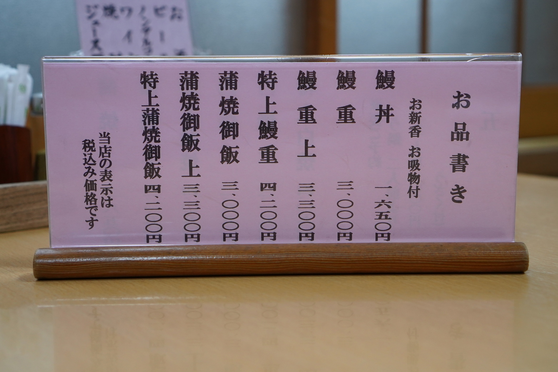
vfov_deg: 26.0
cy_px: 186
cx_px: 279
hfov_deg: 38.2
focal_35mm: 52
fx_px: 806
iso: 1250
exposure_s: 1/160
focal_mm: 35
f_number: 4
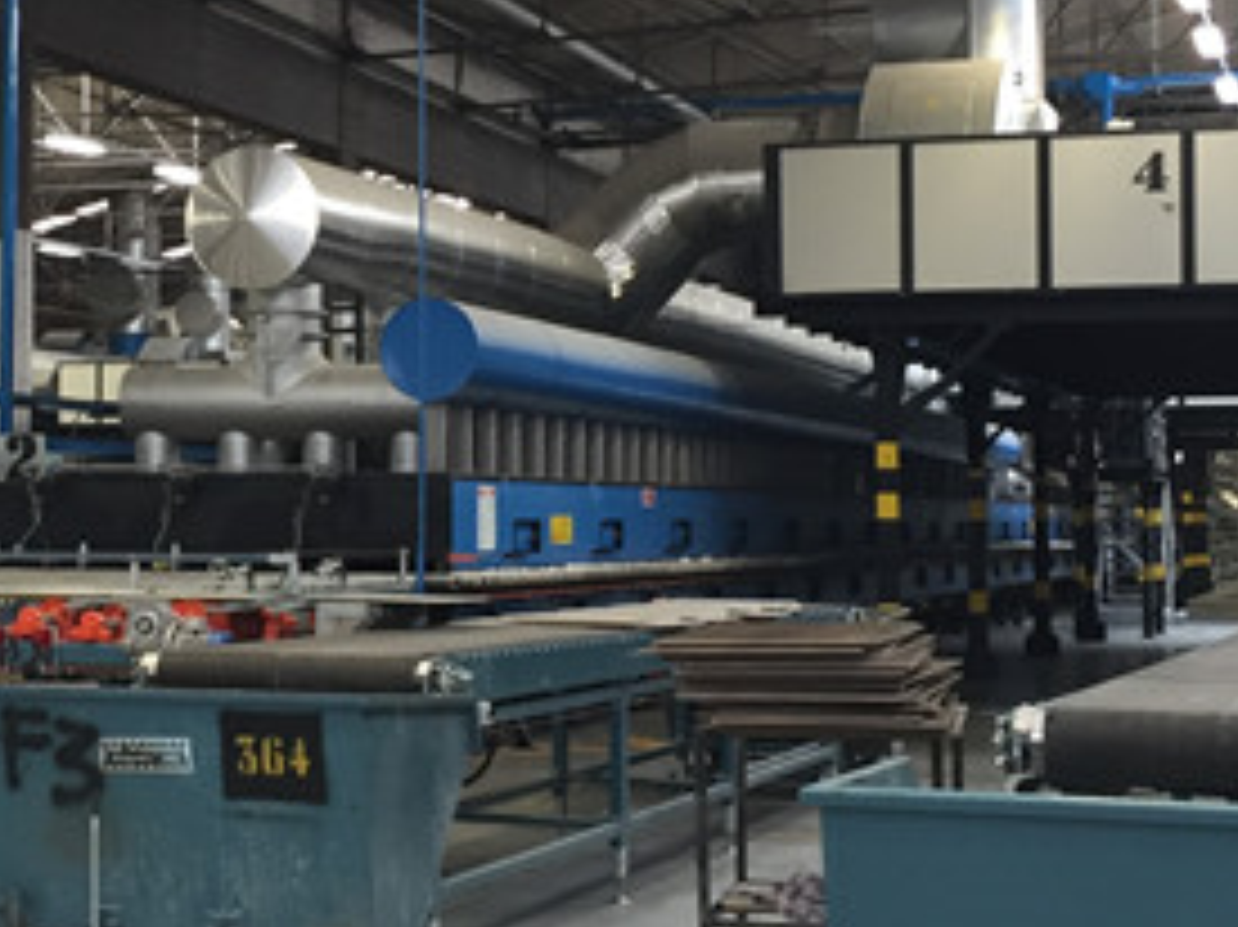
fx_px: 2824
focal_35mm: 79
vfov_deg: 18.6
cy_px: 342
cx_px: 203
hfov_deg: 24.2
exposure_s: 1/33
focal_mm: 4.15
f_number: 2.2
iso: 100
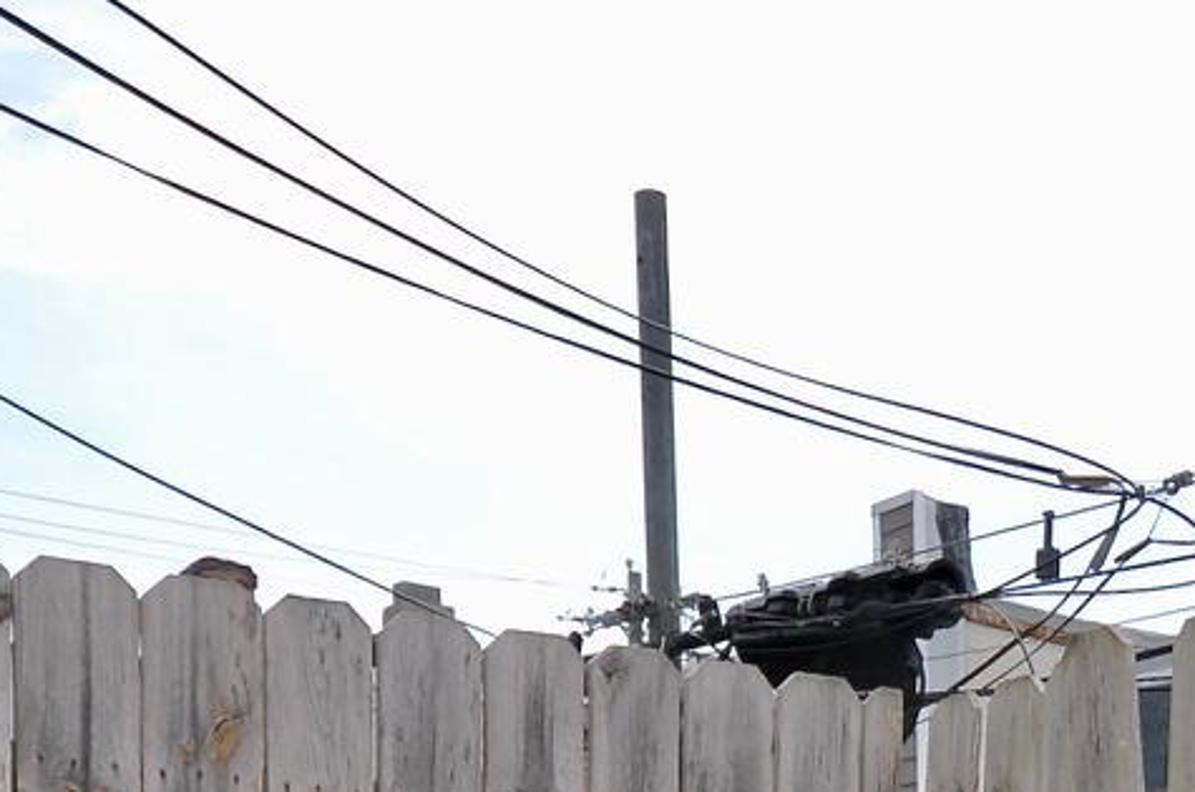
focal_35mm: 71
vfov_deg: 15.0
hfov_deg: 26.7
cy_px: 1648
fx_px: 2358
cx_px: 1233
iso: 100
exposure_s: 1/200
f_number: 10
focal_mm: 11
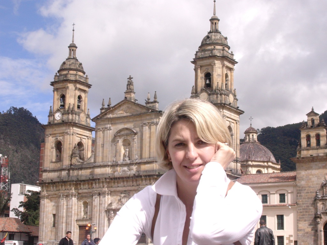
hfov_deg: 24.7
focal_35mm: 79
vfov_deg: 18.7
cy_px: 122
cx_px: 164
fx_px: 746
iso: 70
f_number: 7.8
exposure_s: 1/256
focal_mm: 11.9
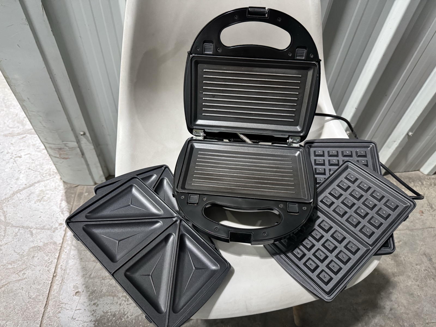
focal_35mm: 24
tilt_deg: -50.2
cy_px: 164
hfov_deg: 71.6
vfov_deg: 56.8
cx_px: 218
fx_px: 302
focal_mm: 6.76
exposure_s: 1/50
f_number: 1.78
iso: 640
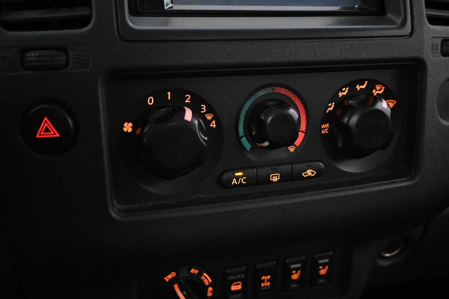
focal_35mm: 34
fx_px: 430
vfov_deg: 38.4
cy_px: 150
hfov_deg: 55.1
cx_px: 224
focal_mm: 23
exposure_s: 1/40
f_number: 4.2
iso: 6400
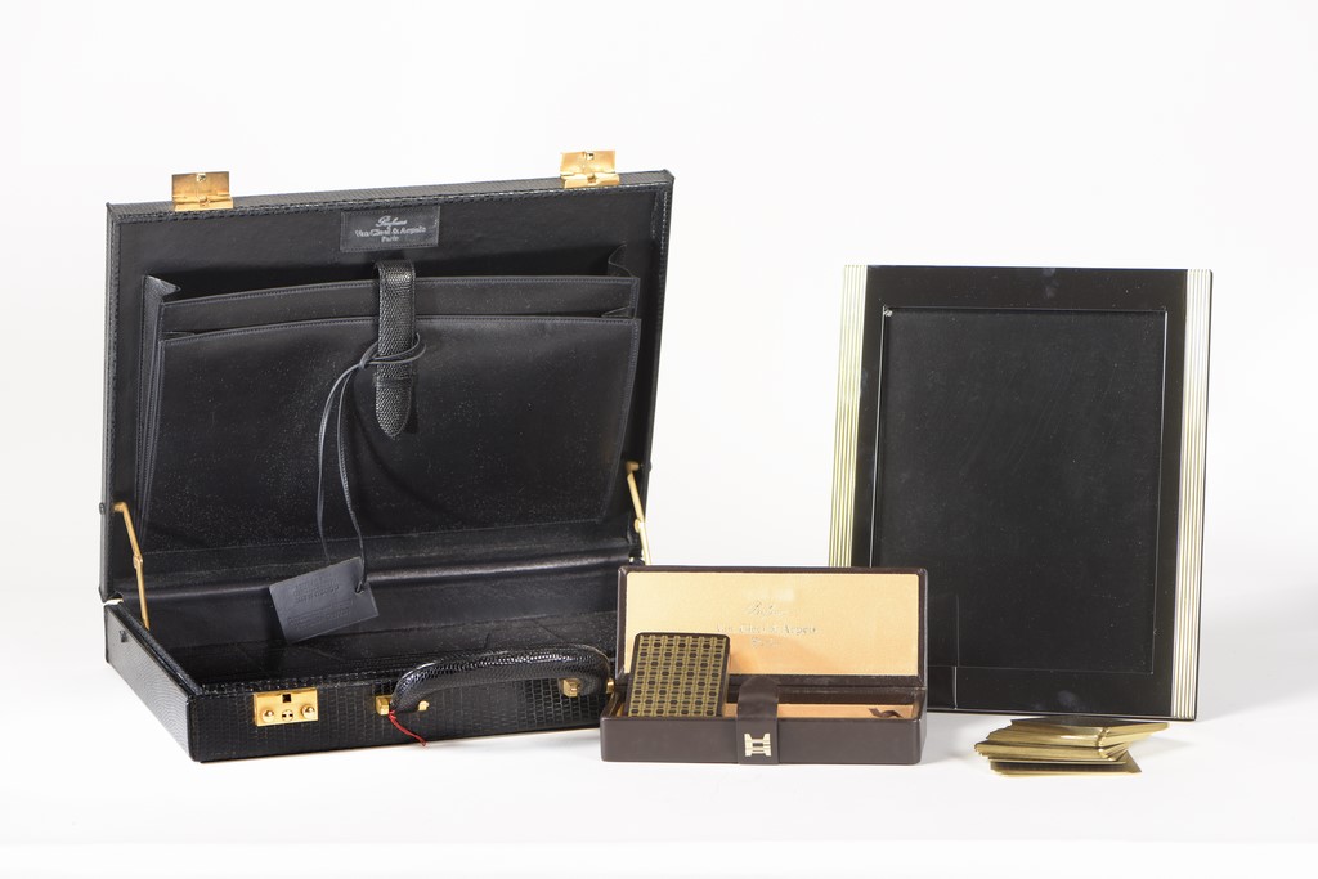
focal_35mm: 105
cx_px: 659
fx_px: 3844
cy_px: 440
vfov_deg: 13.0
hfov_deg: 19.5
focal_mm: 105
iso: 100
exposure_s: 1/160
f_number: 9
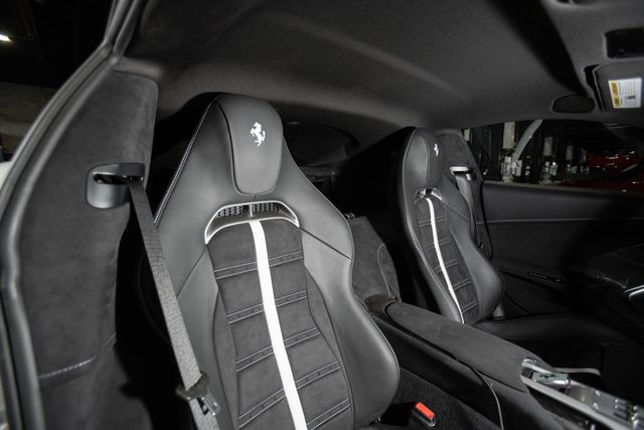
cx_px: 322
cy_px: 215
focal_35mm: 16
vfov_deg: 73.8
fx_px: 286
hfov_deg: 96.7
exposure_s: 1/160
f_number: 3.5
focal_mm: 16
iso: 640
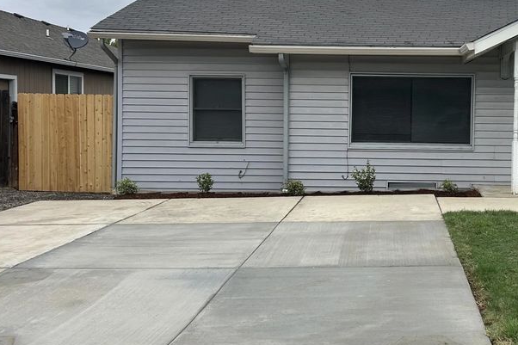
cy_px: 135
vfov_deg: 29.1
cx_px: 390
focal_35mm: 46
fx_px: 662
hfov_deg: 41.5
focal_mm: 5.7
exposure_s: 1/2457
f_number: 1.5
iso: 50
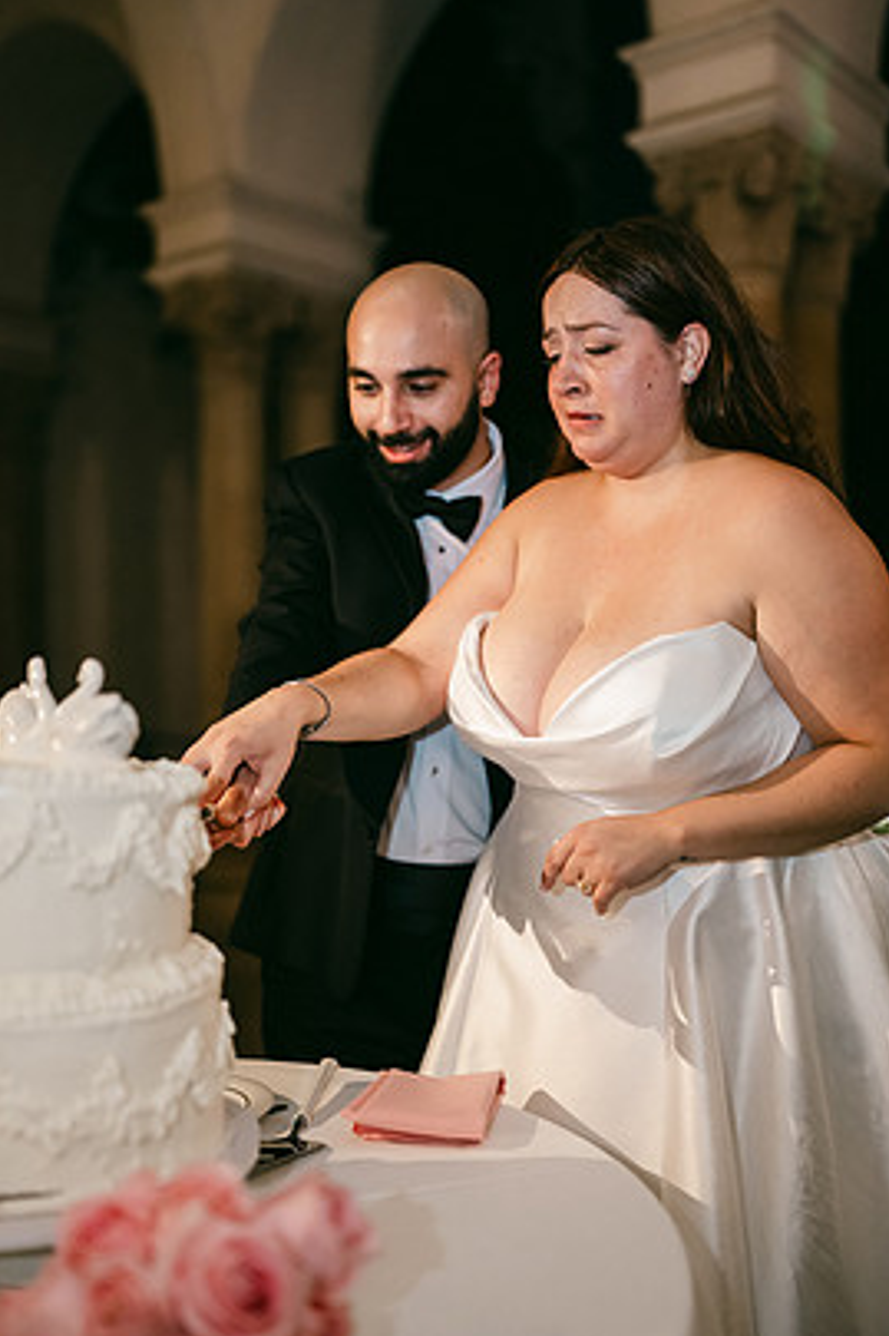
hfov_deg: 34.2
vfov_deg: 49.6
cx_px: 440
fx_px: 1446
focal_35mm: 39
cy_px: 701
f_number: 1.2
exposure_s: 1/125
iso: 1250
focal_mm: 35
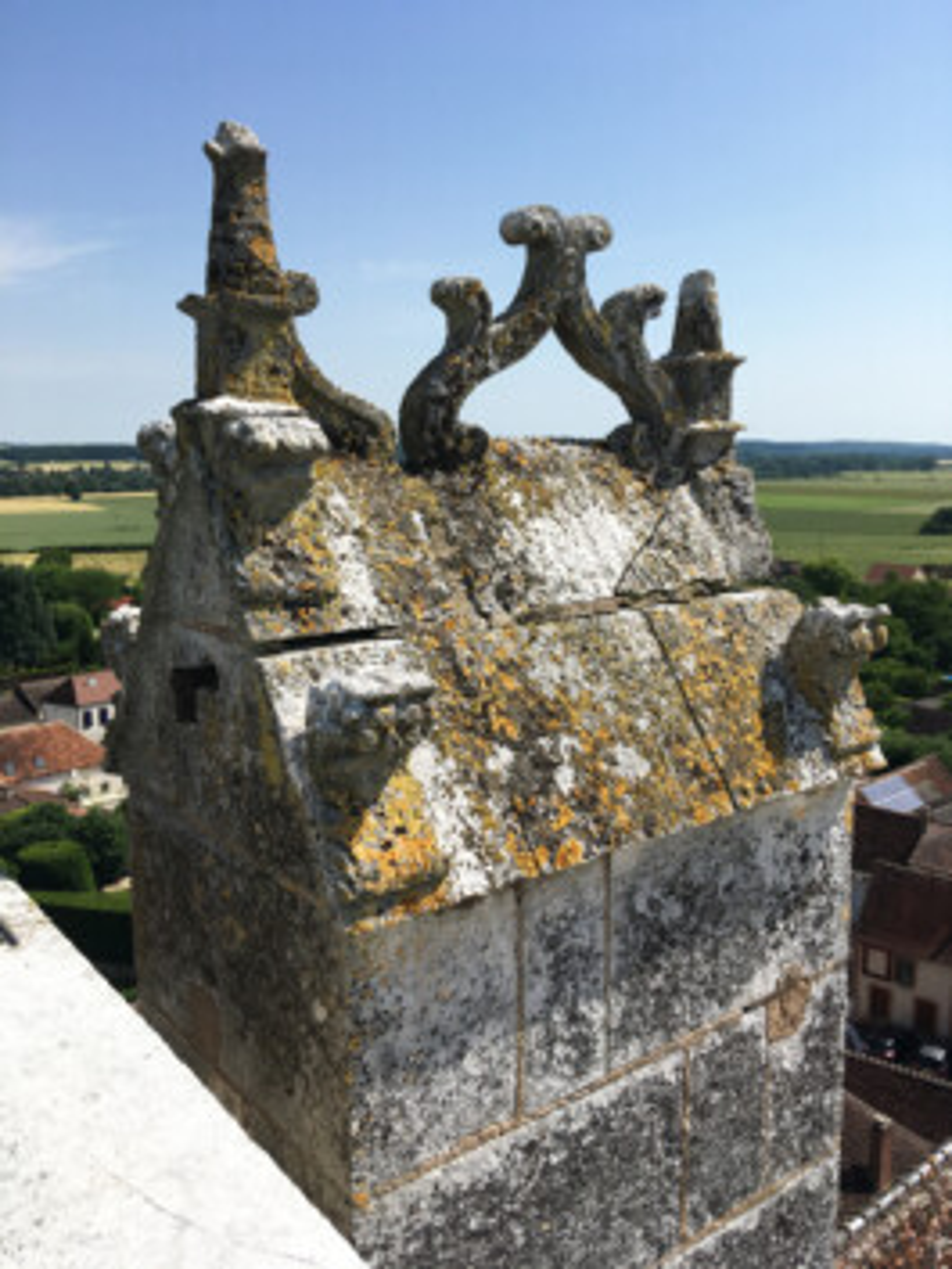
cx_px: 476
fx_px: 1063
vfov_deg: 61.6
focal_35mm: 29
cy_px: 634
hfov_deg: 48.3
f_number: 2.2
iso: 25
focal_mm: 4.15
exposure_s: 1/1972
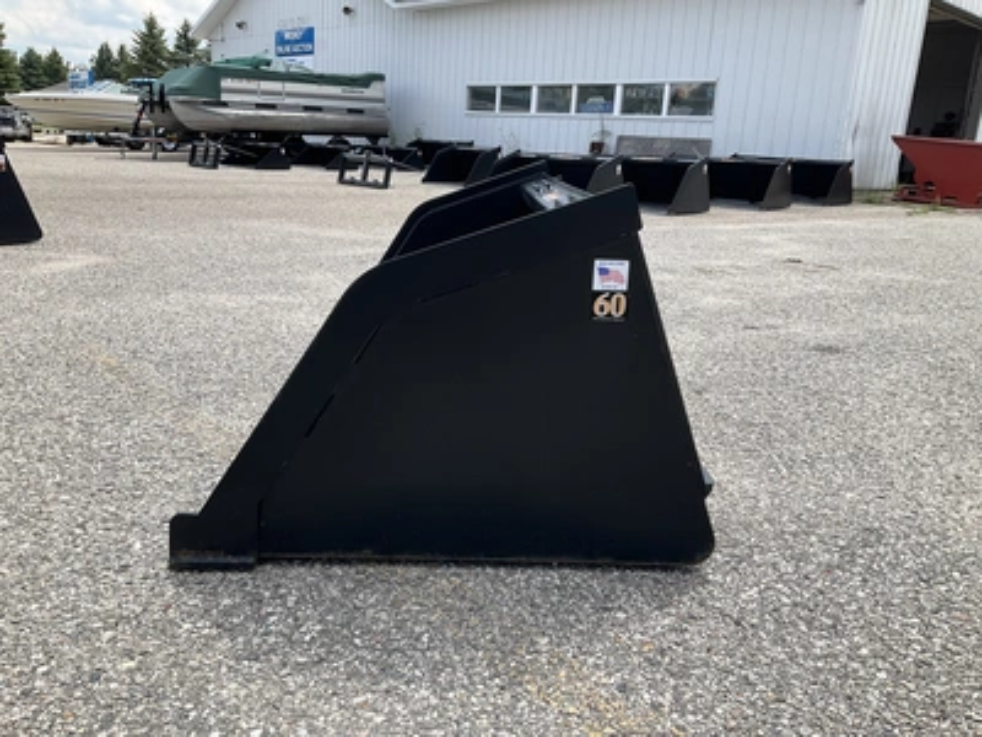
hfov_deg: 61.7
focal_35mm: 29
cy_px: 368
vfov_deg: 48.2
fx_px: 823
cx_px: 491
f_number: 1.8
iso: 25
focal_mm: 3
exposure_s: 1/997
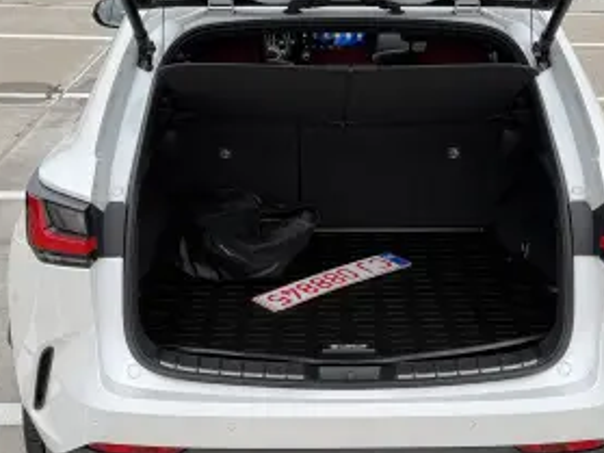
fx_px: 1081
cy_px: 191
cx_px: 340
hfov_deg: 31.2
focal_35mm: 62
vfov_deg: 23.6
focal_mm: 6.76
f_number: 1.78
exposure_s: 1/193
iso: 64
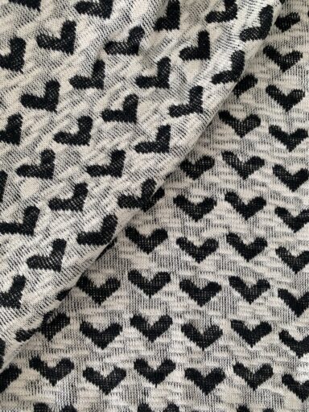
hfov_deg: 53.1
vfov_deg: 67.3
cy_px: 206
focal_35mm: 26
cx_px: 154
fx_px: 309
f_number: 1.8
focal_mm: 4.25
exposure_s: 1/121
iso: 80
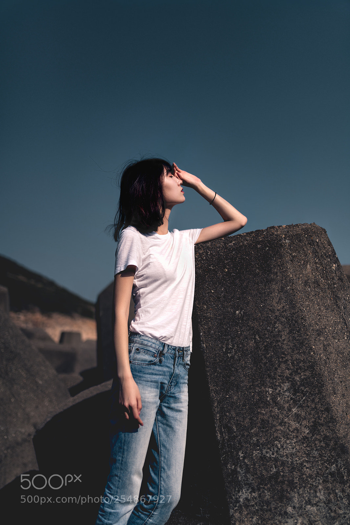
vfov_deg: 54.4
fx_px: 511
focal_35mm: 35
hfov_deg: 37.8
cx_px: 175
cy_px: 262
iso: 50
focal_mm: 35
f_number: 1.4
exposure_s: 1/5000
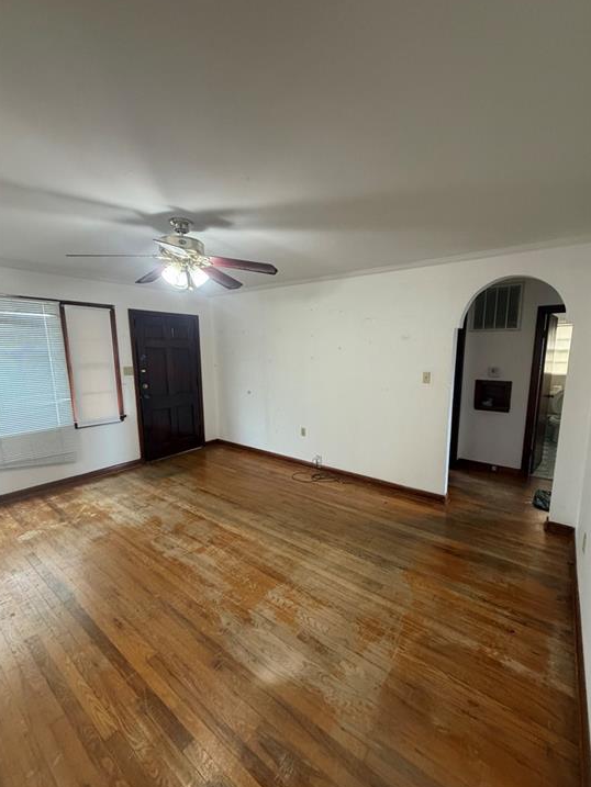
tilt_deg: -9.7
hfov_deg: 81.7
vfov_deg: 98.1
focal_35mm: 15
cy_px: 407
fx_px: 341
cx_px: 311
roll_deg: +0.2
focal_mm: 2.22
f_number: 2.2
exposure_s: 1/60
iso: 320
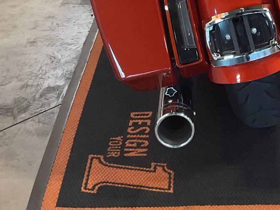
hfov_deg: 22.4
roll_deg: +1.0
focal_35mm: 86
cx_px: 224
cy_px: -63
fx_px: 696
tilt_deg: -19.4
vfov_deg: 16.3
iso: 64
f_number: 1.8
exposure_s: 1/50
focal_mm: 3
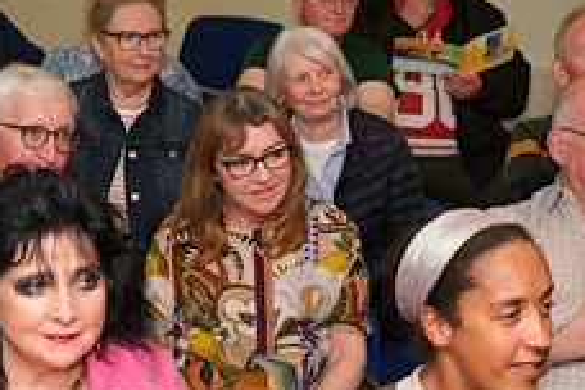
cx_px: -33
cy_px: 300
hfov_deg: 21.2
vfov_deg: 14.8
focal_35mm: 92
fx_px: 1495
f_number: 4.5
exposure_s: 1/125
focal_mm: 23.3
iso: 400
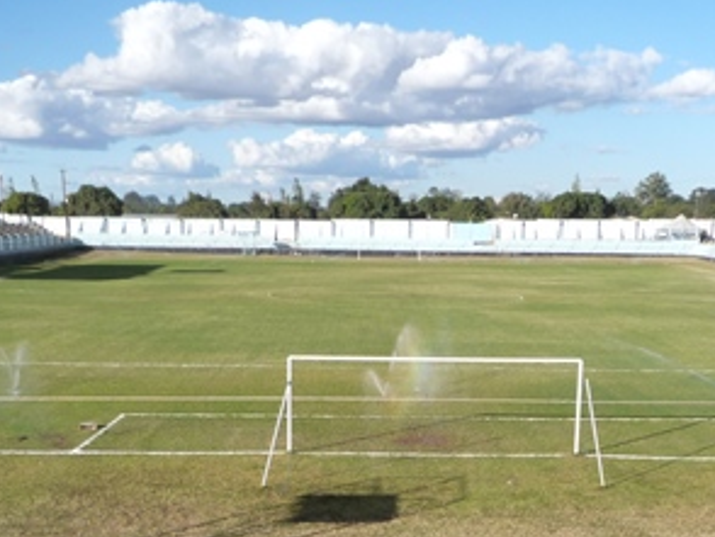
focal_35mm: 51
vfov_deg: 27.3
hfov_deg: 37.4
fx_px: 1054
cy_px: 505
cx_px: 399
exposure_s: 1/640
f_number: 4
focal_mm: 4.4
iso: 160
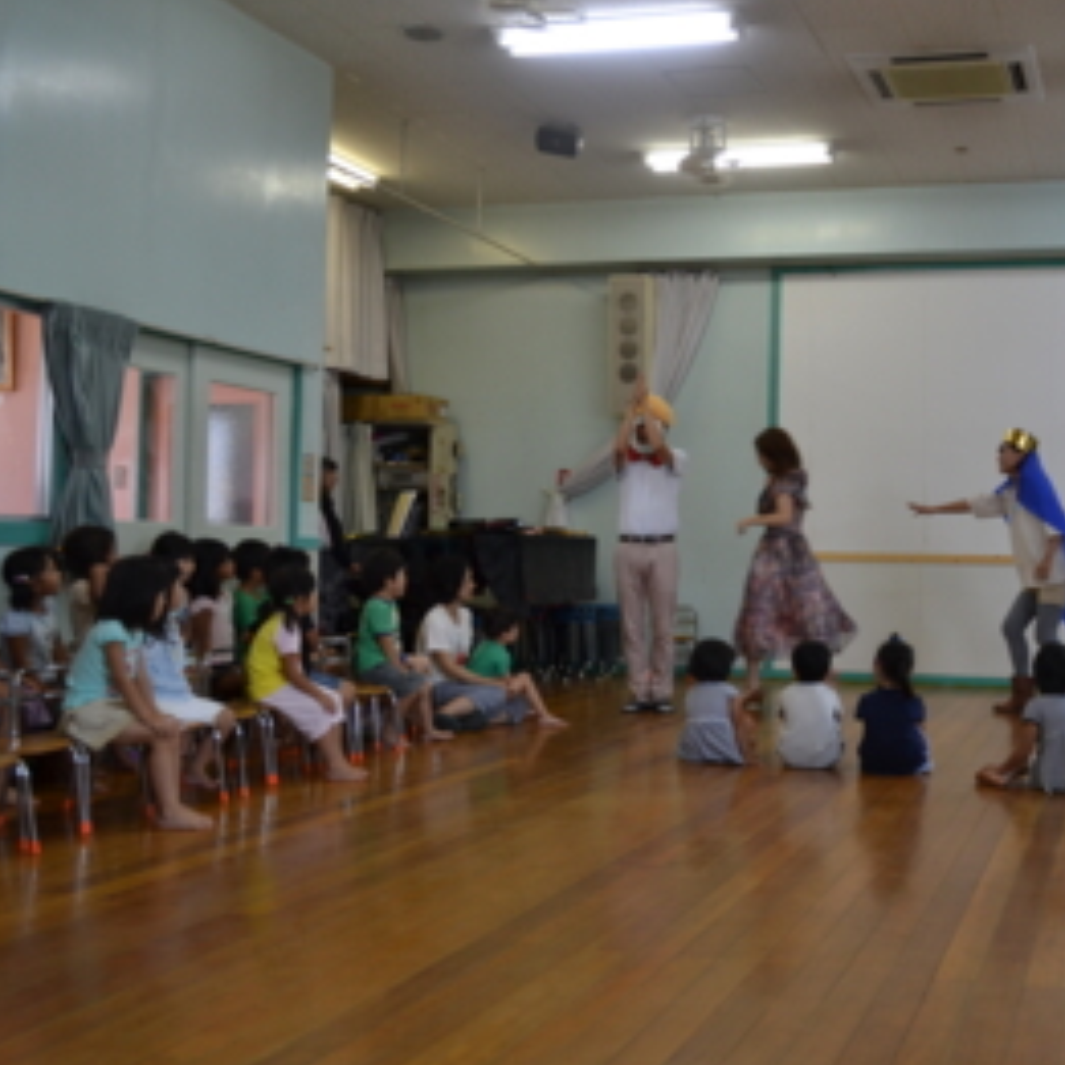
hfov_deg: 38.3
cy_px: 528
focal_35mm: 43
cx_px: 775
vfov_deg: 39.2
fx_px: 1497
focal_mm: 22
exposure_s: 1/80
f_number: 4.5
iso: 400
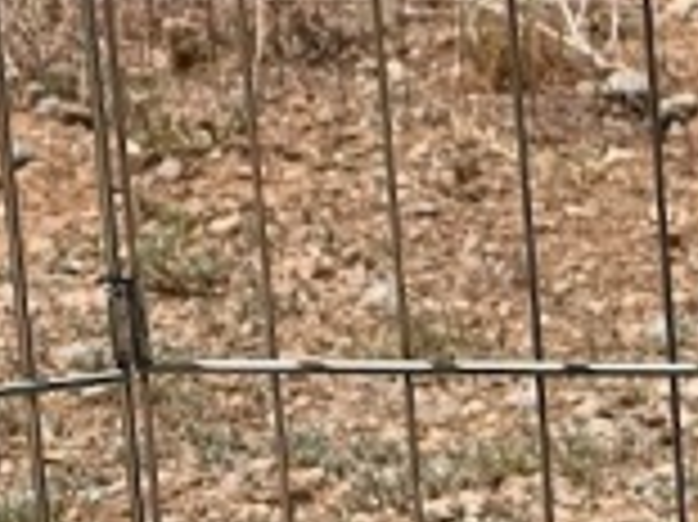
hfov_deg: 4.8
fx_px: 8019
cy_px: 976
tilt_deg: -17.8
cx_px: 1716
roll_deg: +1.7
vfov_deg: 3.7
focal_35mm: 398
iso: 32
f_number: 2.8
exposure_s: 1/615
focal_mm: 9
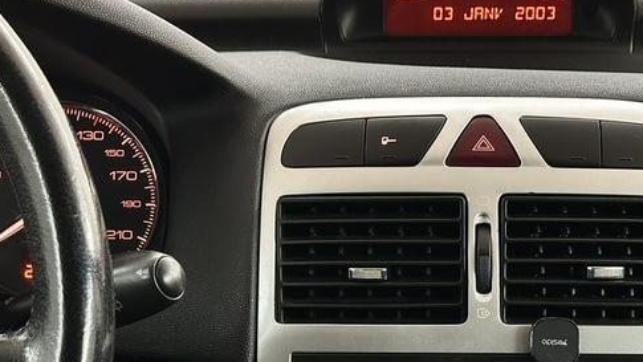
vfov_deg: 12.3
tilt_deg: -21.0
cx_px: 465
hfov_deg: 21.8
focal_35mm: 97
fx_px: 1654
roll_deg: -1.1
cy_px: 409
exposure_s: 1/50
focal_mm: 6.86
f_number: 1.78
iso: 250
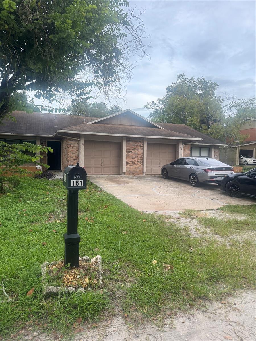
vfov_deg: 71.6
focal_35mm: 24
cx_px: 128
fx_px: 237
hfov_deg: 56.8
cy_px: 170
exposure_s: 1/122
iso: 100
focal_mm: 6.76
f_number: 1.78
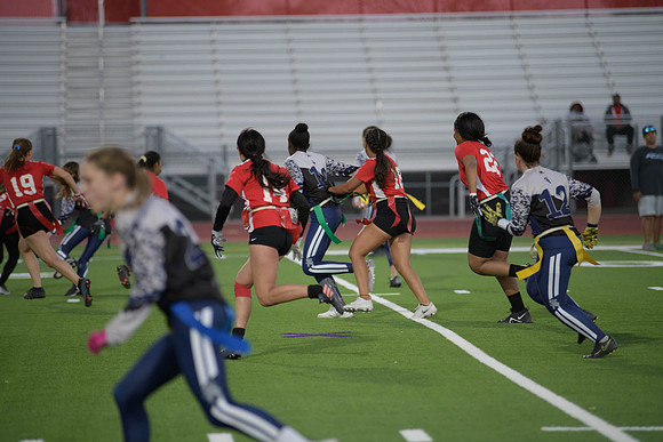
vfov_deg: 6.9
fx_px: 3684
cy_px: 221
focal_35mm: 200
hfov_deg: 10.3
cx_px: 332
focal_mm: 200
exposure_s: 1/640
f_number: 2.8
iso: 1100
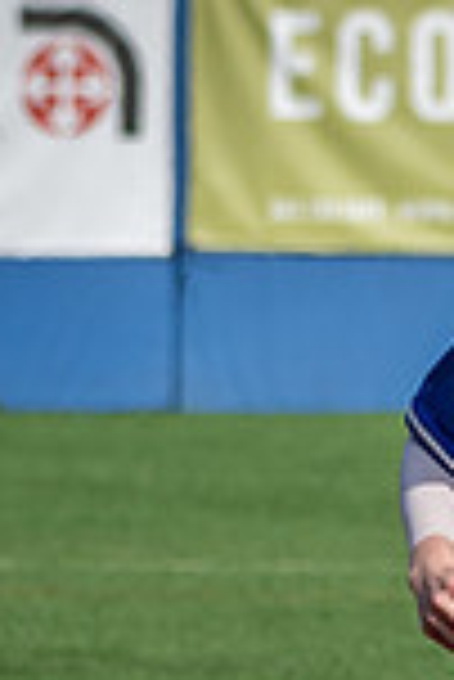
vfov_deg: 1.6
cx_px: 848
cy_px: 494
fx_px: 24213
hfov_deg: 1.1
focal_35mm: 1283
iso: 140
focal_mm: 185
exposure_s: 1/1600
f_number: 5.3
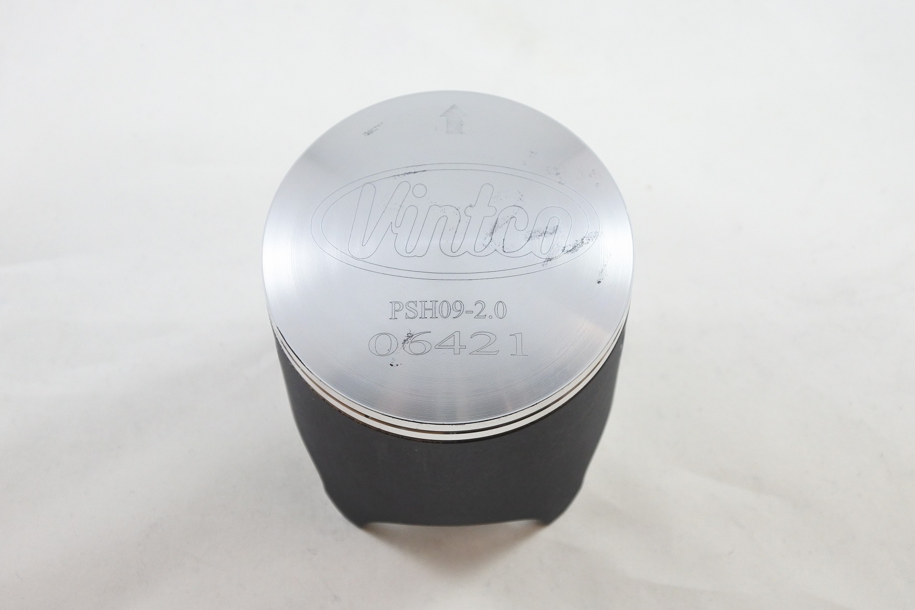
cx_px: 458
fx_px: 1398
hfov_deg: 36.2
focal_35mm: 55
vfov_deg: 24.6
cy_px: 305
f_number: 4.8
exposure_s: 1/125
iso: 720
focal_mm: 20.6
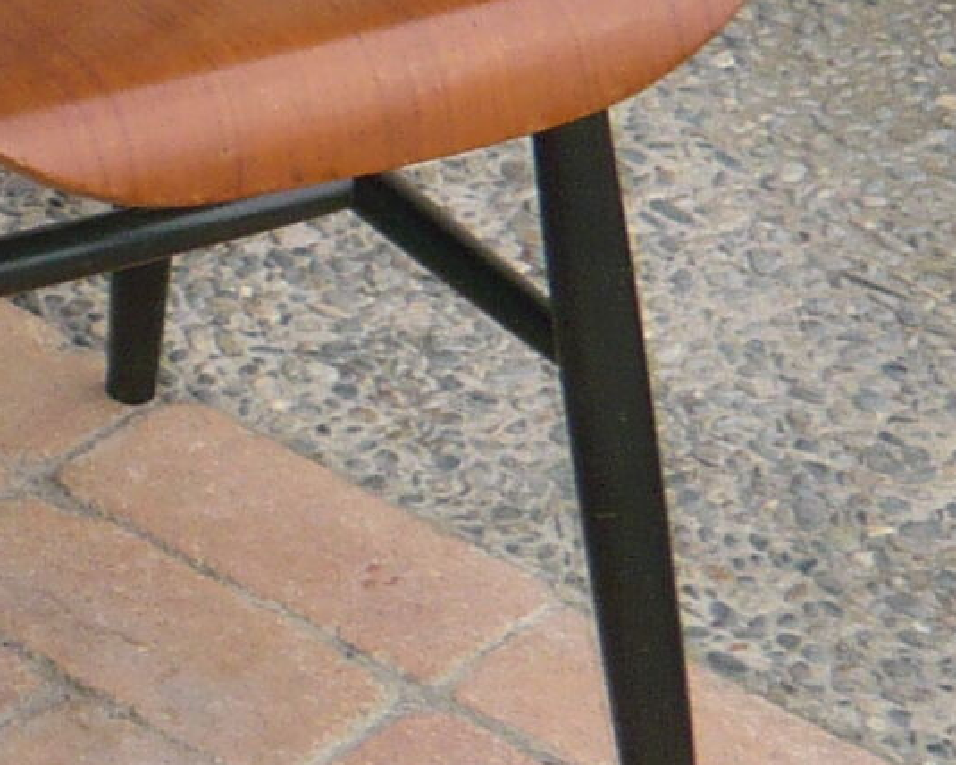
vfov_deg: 9.8
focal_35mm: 157
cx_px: -668
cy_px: 184
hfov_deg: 11.5
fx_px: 4442
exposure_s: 1/125
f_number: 2.8
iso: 100
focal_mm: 4.6
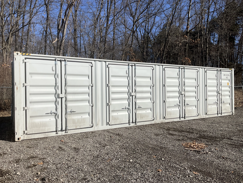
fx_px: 204
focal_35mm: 29
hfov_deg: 61.7
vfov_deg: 48.2
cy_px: 92
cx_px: 122
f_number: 1.8
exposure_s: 1/4065
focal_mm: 3
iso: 25
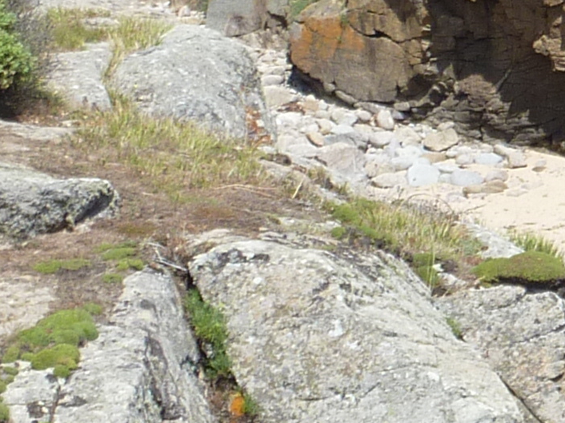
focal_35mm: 305
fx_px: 4976
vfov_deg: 4.9
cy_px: 225
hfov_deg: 6.3
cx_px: 1218
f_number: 4.5
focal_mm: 9.7
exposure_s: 1/400
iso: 80
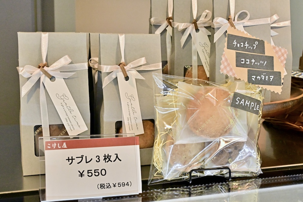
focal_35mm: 42
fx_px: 354
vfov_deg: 31.9
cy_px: 101
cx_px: 152
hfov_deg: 46.4
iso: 4000
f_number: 18
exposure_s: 1/100
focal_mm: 42
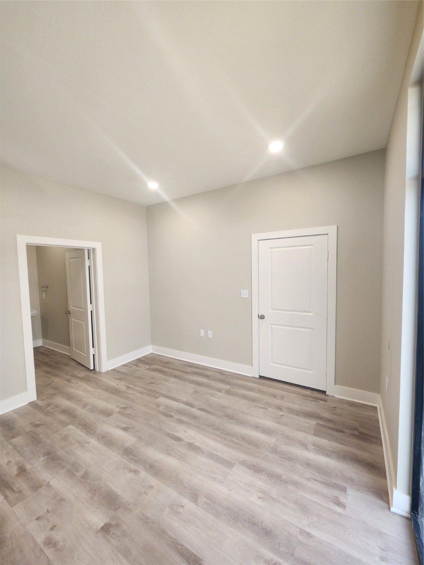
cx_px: 212
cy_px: 282
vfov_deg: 106.2
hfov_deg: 89.9
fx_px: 212
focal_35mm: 13
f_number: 2.2
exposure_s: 1/60
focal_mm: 2.2
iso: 160
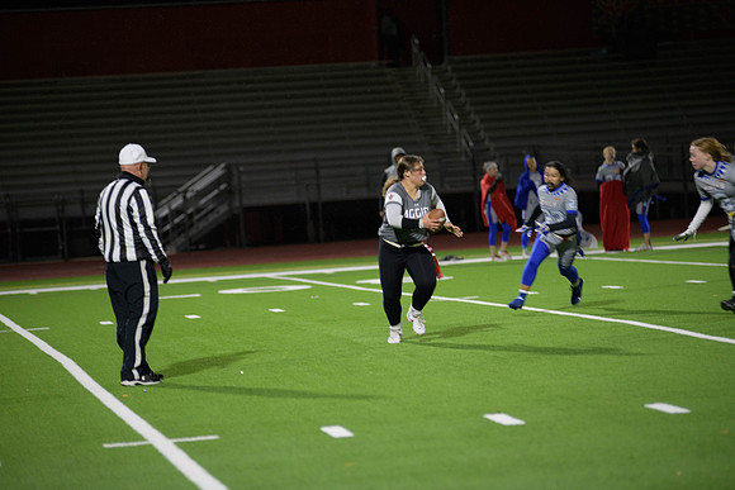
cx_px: 368
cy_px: 245
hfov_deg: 13.7
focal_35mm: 150
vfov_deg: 9.2
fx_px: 3063
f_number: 2.8
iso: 900
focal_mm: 150
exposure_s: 1/200
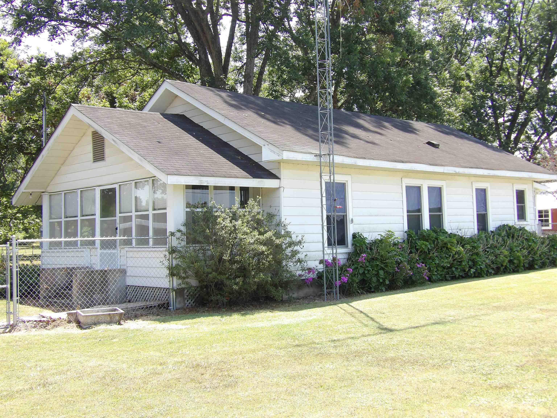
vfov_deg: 36.8
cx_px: 278
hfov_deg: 47.9
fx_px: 628
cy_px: 209
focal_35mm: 39
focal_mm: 7
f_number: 3.7
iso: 100
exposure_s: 1/196
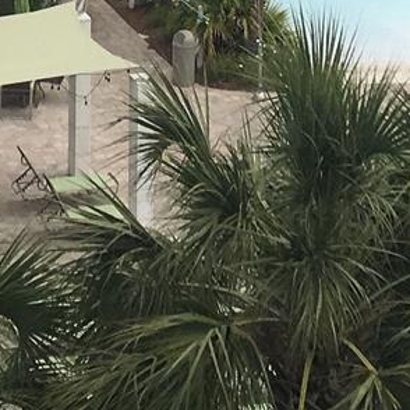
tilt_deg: -2.6
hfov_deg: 9.9
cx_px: 158
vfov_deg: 9.1
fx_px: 2358
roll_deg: -0.1
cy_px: -517
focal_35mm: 176
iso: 25
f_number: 2.2
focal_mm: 4.15
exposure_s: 1/1570
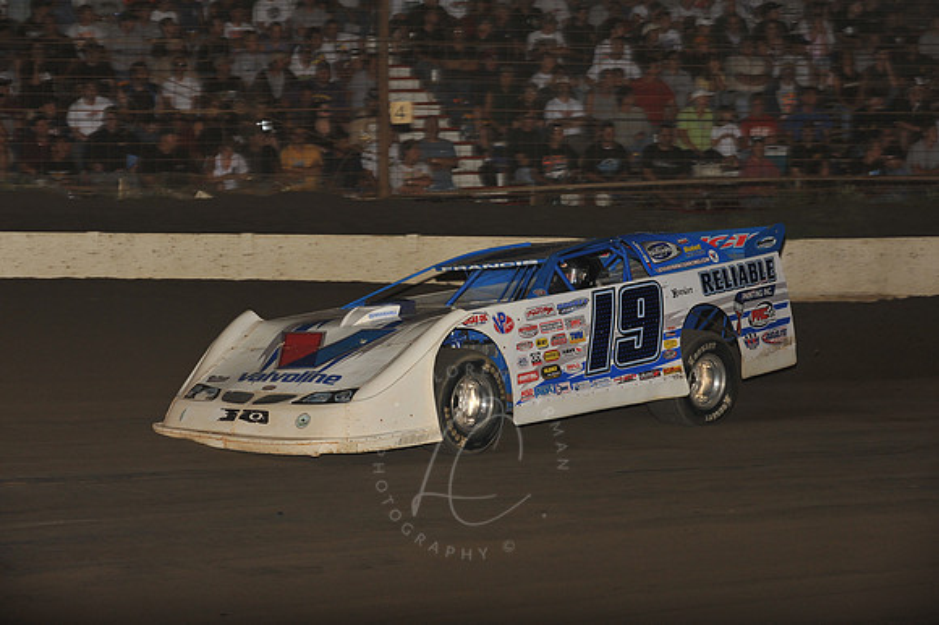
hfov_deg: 16.4
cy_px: 312
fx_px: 3258
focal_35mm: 125
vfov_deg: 11.0
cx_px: 470
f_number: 7.1
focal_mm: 125
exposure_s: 1/320
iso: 800
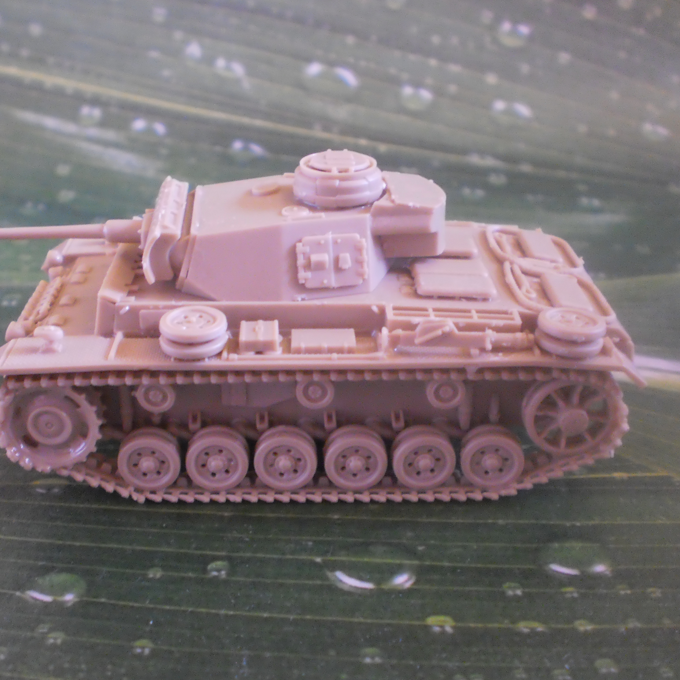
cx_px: 287
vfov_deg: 39.2
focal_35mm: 43
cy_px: 339
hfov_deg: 39.1
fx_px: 956
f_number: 3.1
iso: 400
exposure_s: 1/5
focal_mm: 6.3
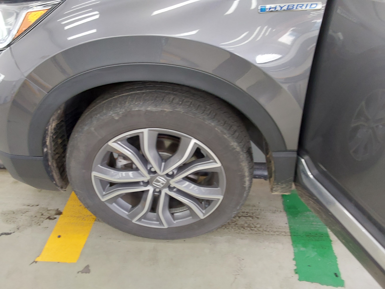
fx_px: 311
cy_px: 144
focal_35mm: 28
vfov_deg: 49.7
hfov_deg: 63.4
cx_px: 192
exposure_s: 1/60
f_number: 1.9
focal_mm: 2.91
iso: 160
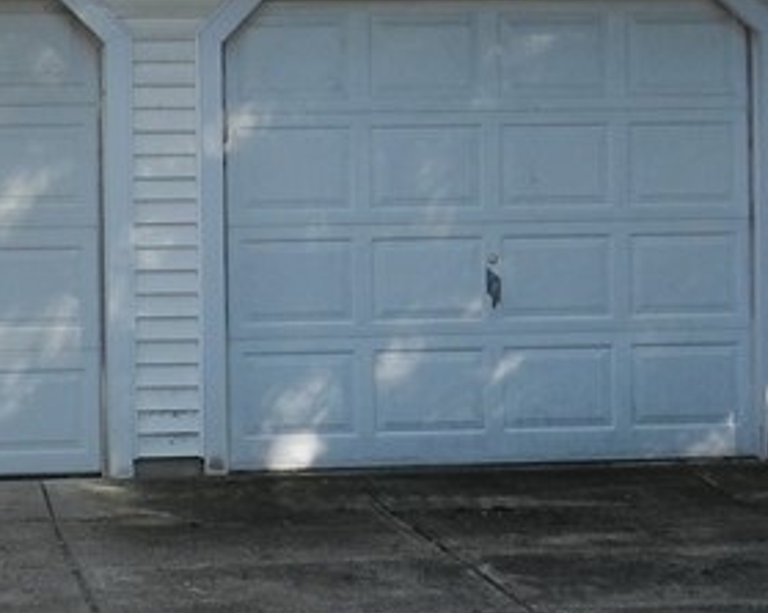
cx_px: 372
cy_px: 165
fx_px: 3090
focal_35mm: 136
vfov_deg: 11.3
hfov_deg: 14.2
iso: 160
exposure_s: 1/400
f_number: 4
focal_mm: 6.7
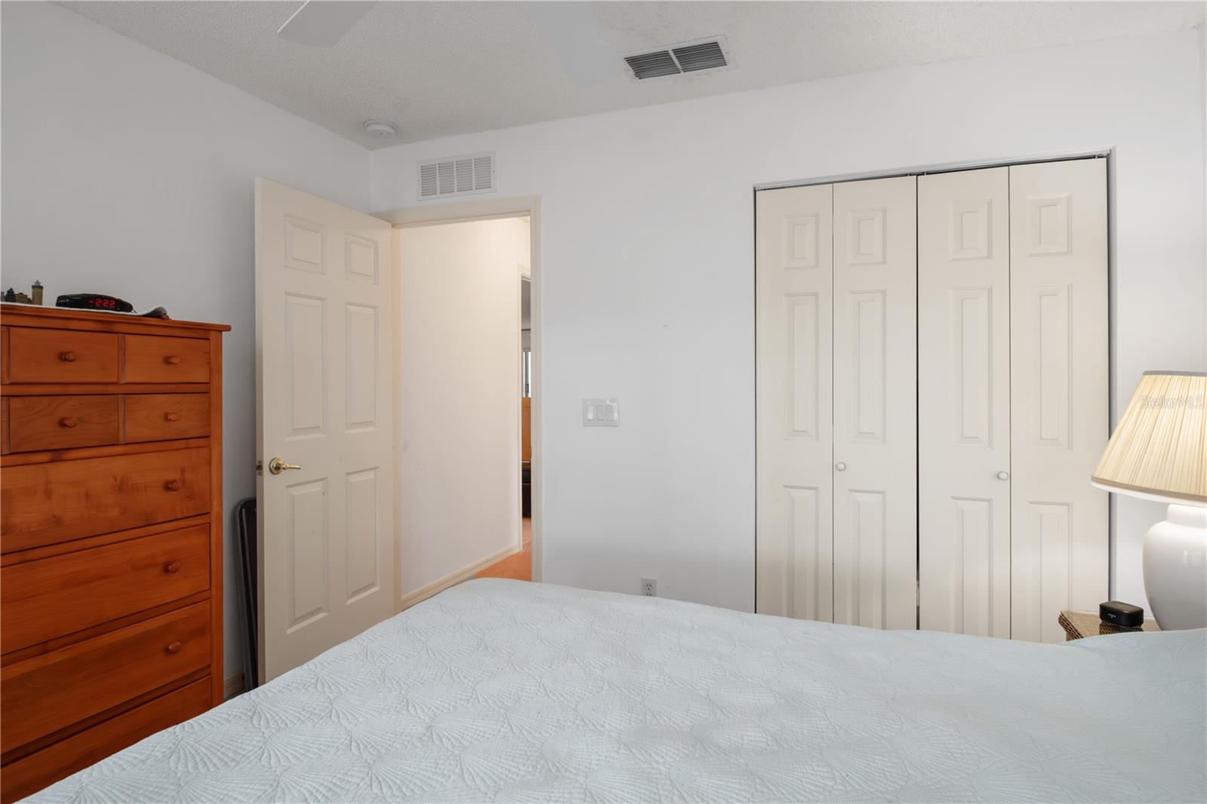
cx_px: 604
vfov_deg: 63.2
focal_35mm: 20
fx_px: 654
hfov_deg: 85.4
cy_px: 402
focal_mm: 13
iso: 250
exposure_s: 1/3
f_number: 9
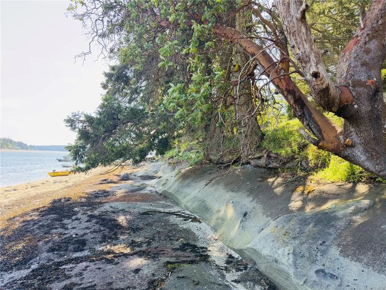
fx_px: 268
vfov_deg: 56.8
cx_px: 193
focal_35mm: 24
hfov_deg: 71.6
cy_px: 145
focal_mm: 6.76
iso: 80
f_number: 1.78
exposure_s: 1/528
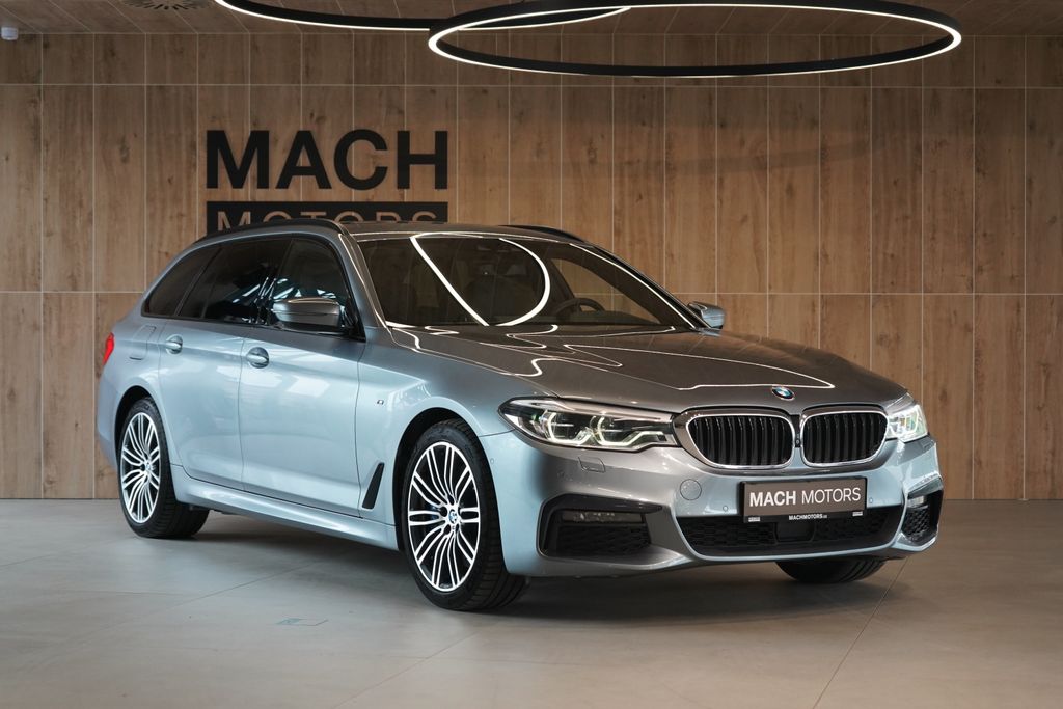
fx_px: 2008
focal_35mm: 68
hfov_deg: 29.7
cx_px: 532
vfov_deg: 20.0
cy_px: 354
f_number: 5.6
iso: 2500
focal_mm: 68
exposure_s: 1/160
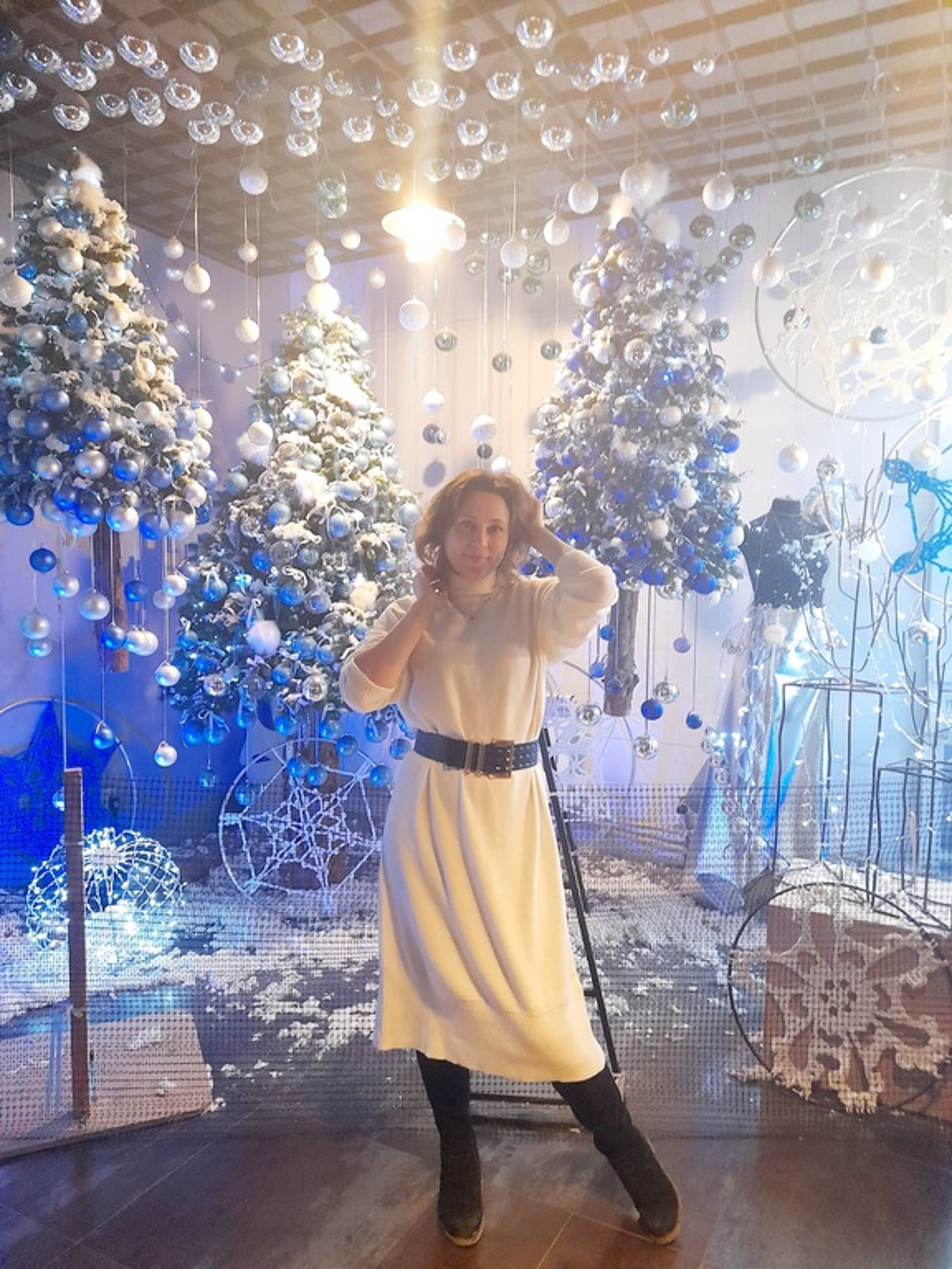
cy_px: 634
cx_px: 476
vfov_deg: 69.4
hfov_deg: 54.9
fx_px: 917
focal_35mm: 25
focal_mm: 4.6
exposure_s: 1/25
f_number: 2
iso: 500
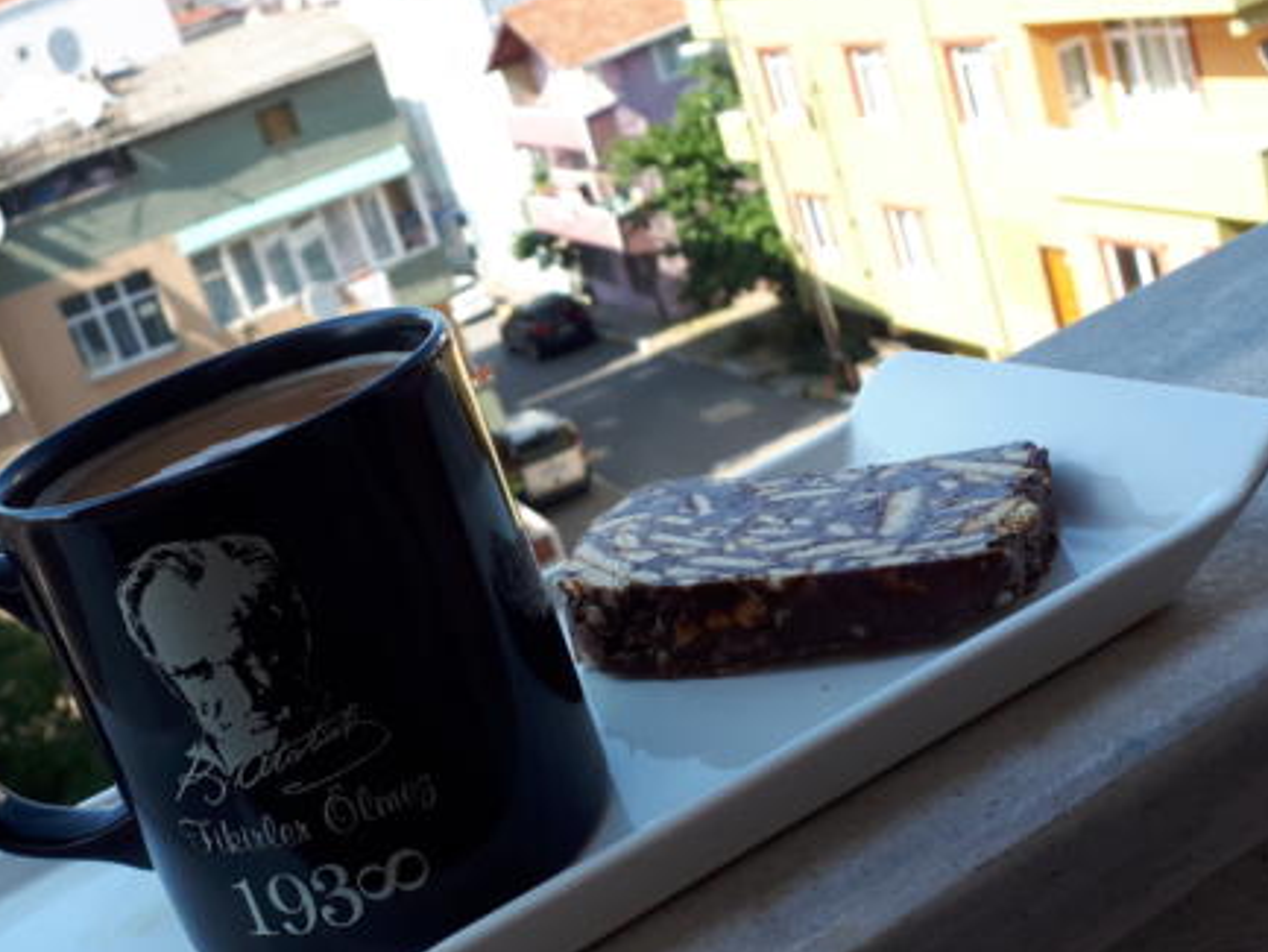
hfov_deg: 43.2
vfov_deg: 33.6
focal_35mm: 43
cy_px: 477
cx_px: 422
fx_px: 1576
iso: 40
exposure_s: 1/488
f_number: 1.9
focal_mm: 3.6
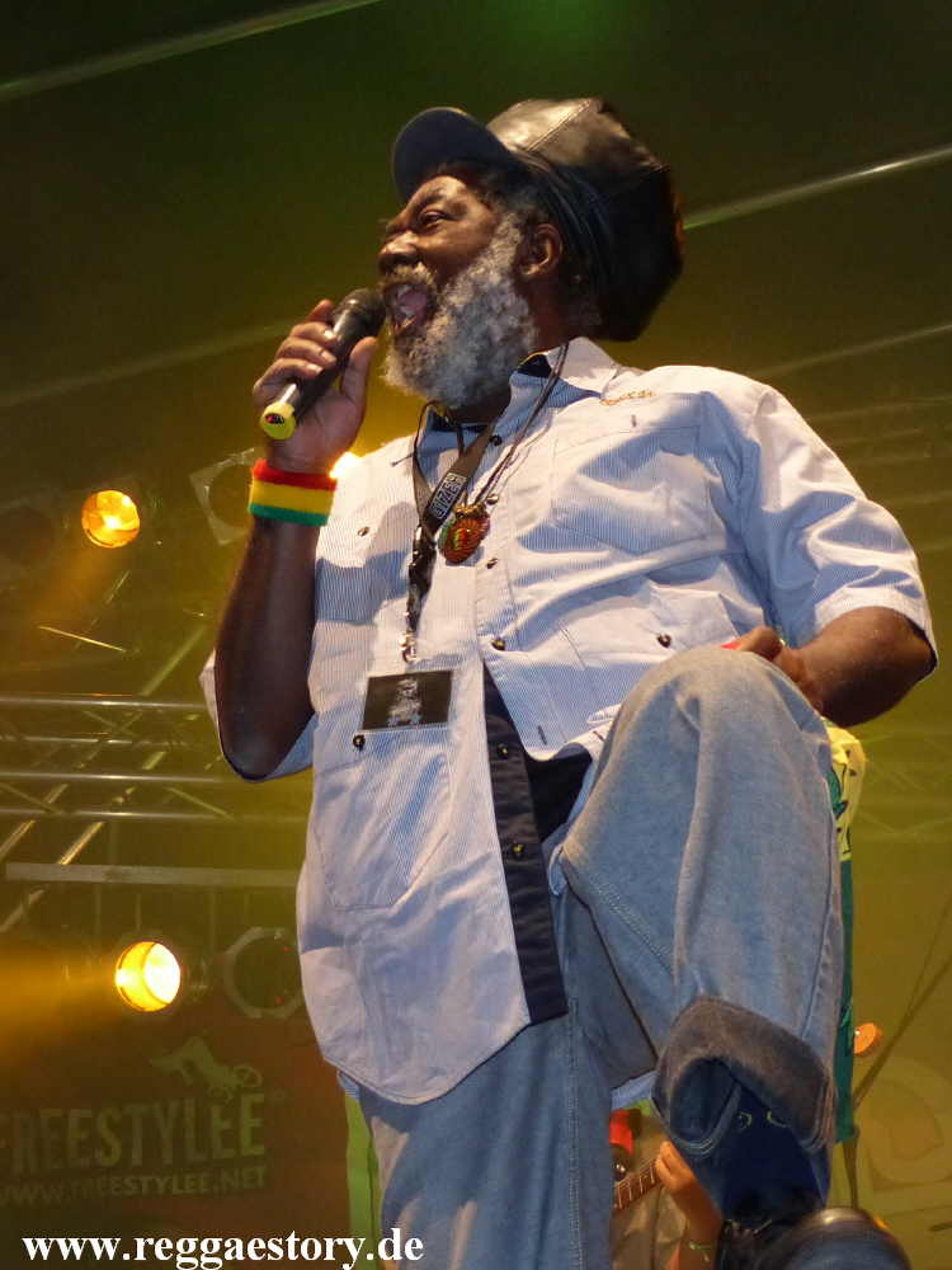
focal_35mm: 45
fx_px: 1650
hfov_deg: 32.2
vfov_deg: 42.1
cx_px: 476
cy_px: 635
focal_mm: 8.1
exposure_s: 1/60
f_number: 2.8
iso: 400
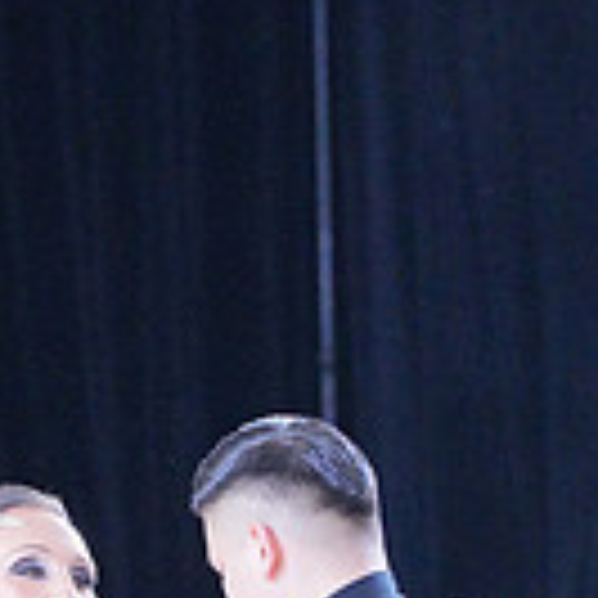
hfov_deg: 2.4
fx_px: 14502
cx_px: 34
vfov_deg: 2.4
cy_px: 1178
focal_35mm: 742
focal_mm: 200
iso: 5000
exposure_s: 1/400
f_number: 6.3
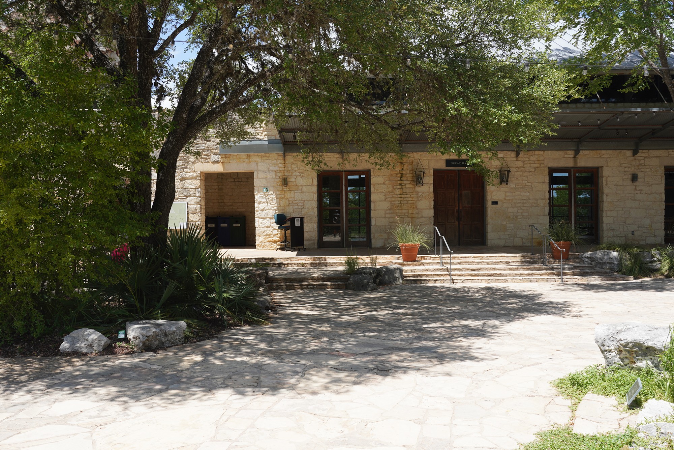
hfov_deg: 57.2
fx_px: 618
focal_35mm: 33
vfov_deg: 40.0
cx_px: 337
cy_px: 225
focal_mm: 33
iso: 160
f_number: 14
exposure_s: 1/100
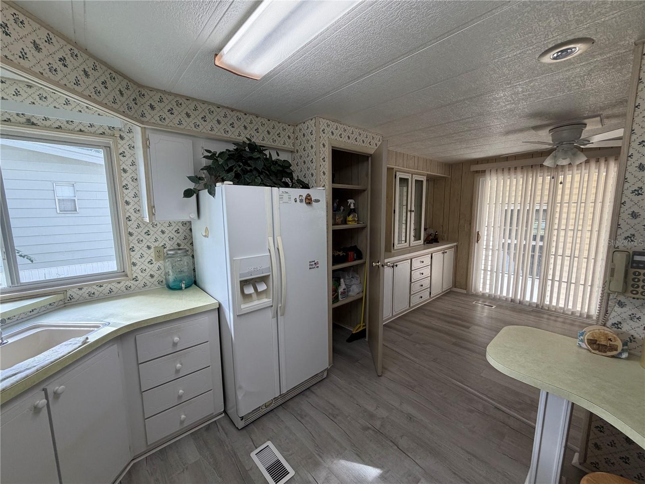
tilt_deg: -7.0
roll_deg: -0.1
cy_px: 242
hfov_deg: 102.1
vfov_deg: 85.7
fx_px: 261
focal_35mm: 14
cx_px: 322
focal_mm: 2.22
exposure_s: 1/120
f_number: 2.2
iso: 125
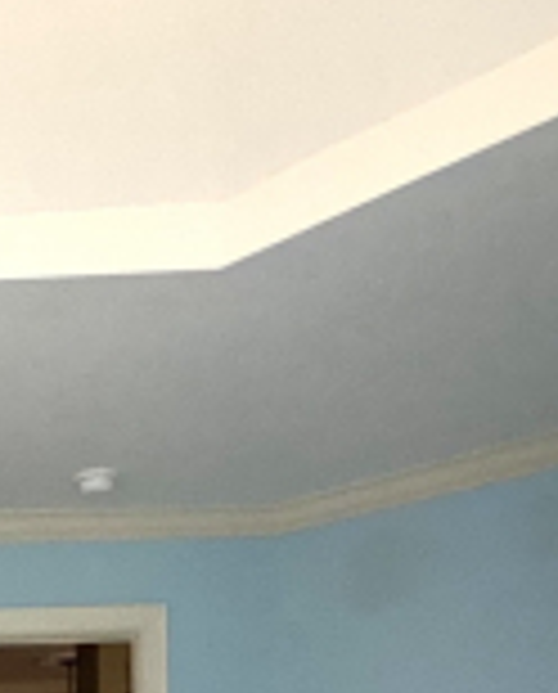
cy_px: 1022
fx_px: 1213
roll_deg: +1.8
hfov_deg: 24.3
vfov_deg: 24.9
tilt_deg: -8.1
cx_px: -47
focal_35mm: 59
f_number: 2.2
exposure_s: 1/120
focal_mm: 2.22
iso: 160
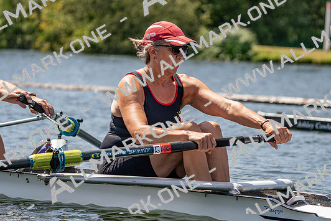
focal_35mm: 218
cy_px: 107
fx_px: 2005
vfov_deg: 6.3
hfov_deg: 9.4
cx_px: 176
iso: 320
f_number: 5.6
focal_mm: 200
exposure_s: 1/2000
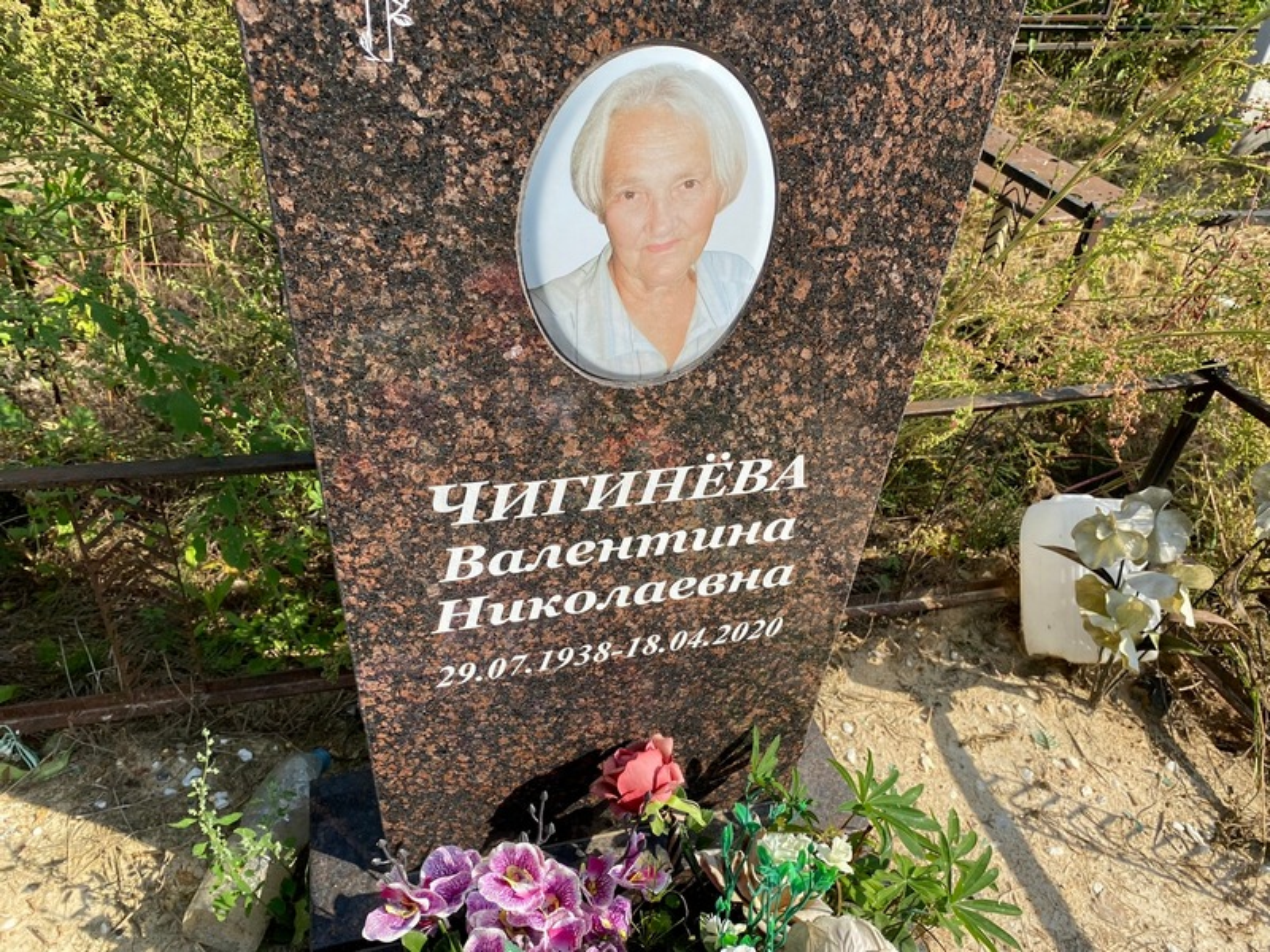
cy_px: 476
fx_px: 954
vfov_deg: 53.1
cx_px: 635
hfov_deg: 67.3
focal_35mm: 26
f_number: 1.8
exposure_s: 1/1504
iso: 32
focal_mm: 4.25
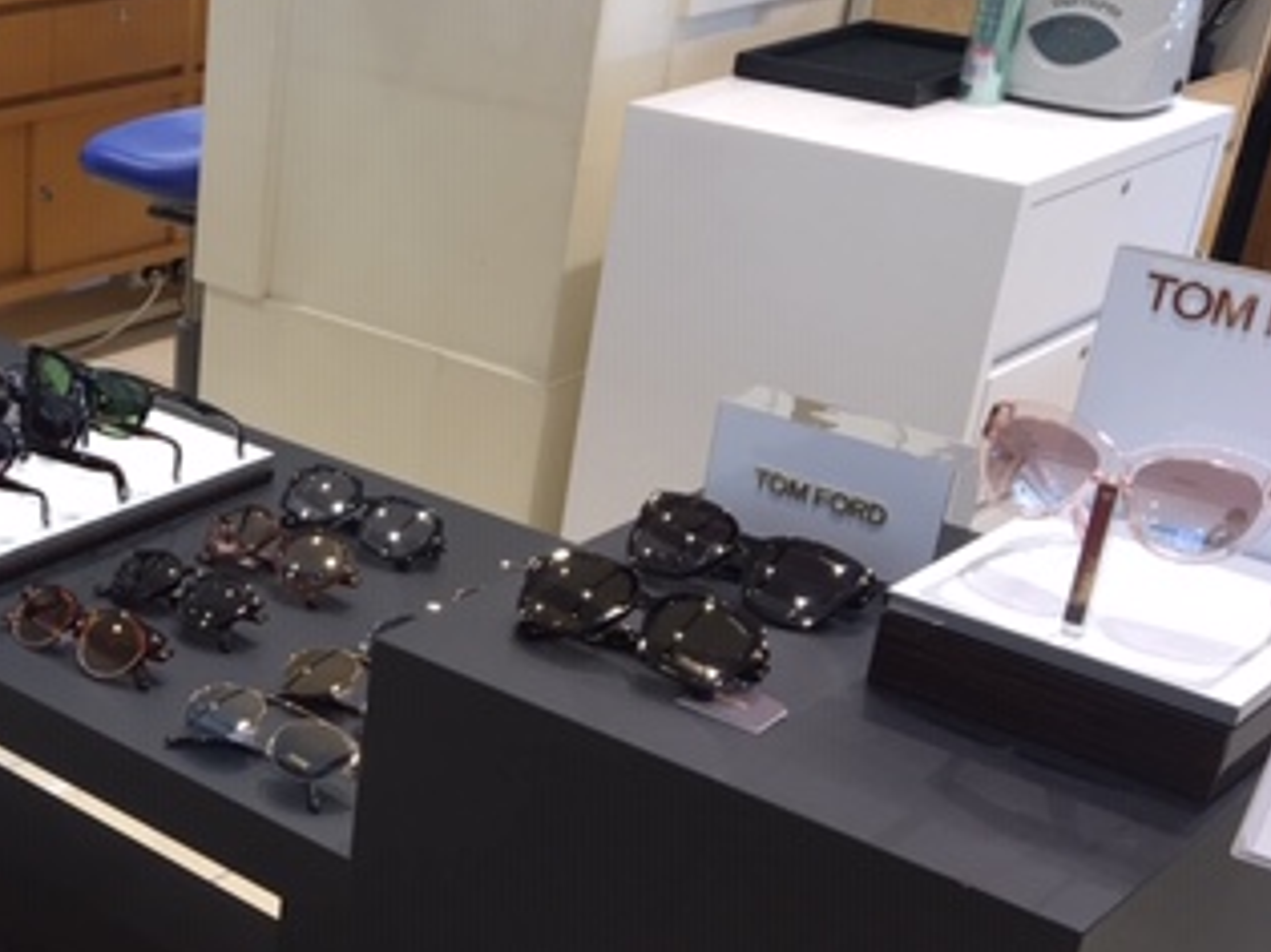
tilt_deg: -29.3
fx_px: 2165
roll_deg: -1.1
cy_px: 783
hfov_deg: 30.7
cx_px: 44
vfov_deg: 24.3
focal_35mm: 59
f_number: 2.2
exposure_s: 1/60
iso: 25
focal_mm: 4.15
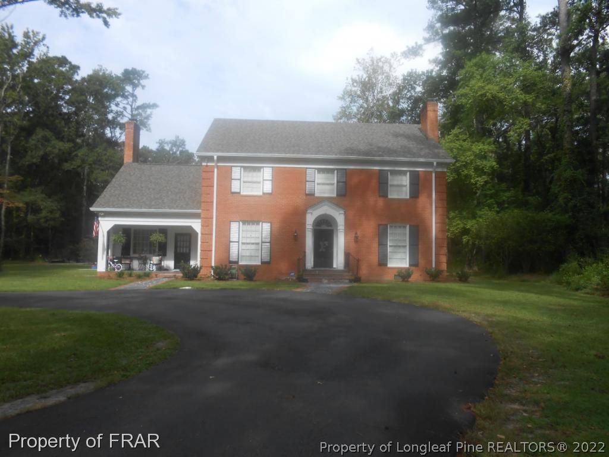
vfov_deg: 53.1
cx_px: 304
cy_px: 228
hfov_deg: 67.3
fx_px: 457
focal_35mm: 26
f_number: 3.5
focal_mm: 4.6
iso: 80
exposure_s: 1/640
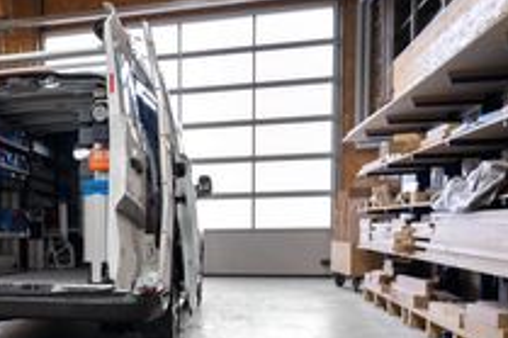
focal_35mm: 46
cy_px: 261
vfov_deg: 28.7
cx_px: 32
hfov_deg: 39.1
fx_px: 649
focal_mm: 24
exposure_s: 1/100
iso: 1000
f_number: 4
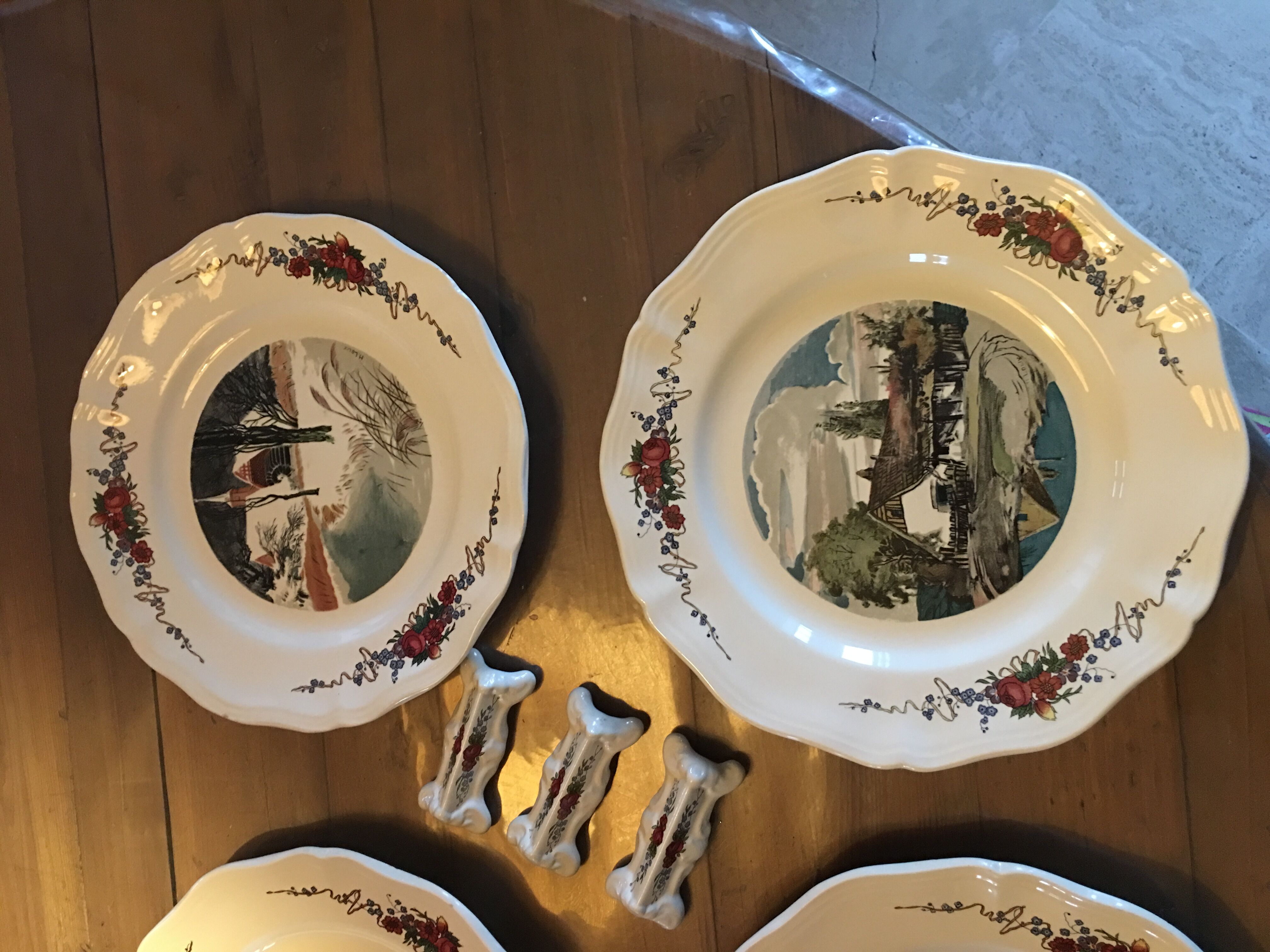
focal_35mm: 29
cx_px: 635
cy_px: 476
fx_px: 1064
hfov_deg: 61.7
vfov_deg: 48.2
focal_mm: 4.15
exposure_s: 1/4
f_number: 2.2
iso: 100
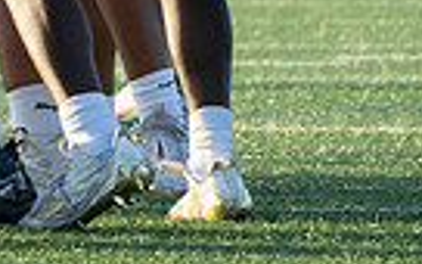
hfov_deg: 2.5
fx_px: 9569
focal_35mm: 832
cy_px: -321
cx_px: -456
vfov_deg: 1.6
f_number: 8
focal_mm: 192
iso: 1600
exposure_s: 1/1250
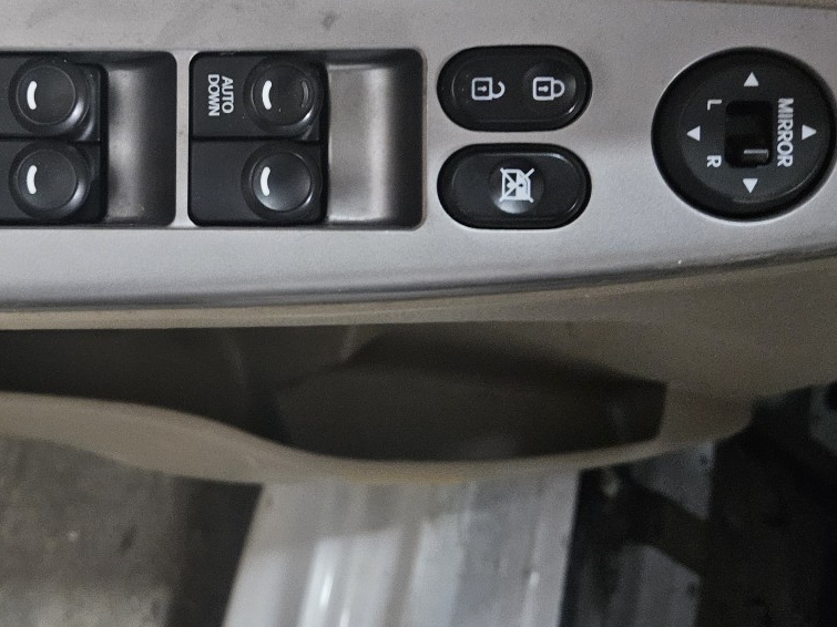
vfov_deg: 36.1
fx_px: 943
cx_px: 183
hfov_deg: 45.7
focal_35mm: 39
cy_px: 167
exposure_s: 1/24
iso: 1000
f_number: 1.8
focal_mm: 5.4
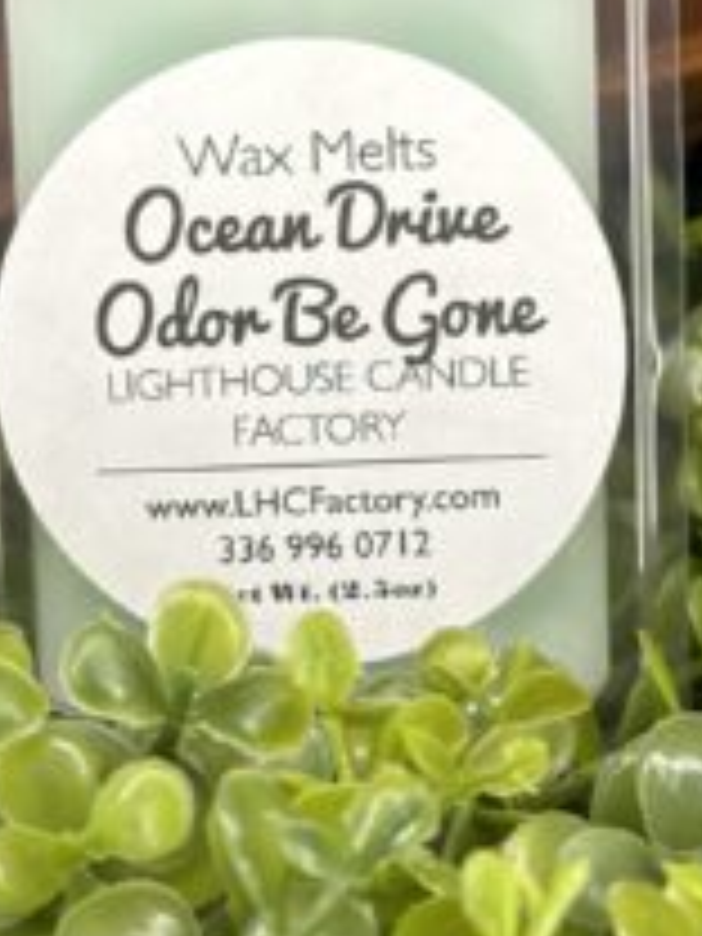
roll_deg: +0.8
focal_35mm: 111
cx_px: 320
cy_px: 342
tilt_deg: -26.1
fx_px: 3001
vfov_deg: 17.7
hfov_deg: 13.3
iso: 125
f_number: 1.78
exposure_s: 1/60
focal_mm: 6.86
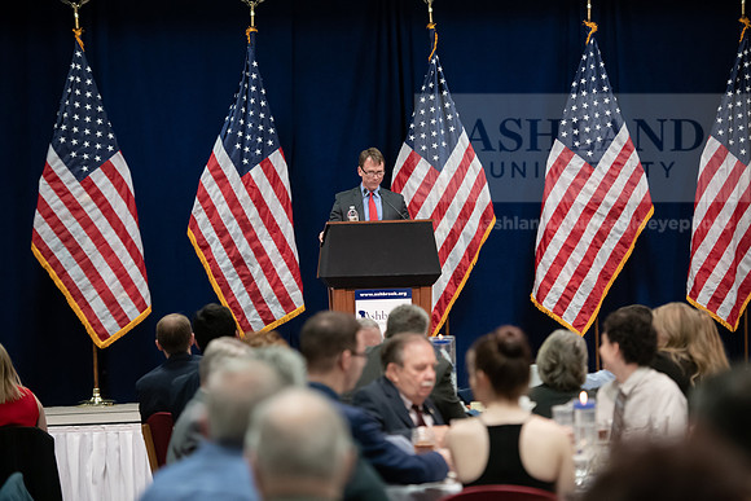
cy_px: 250
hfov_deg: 16.8
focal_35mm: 122
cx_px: 376
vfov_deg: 11.2
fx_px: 2546
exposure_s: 1/200
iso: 2500
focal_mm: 122
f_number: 3.2
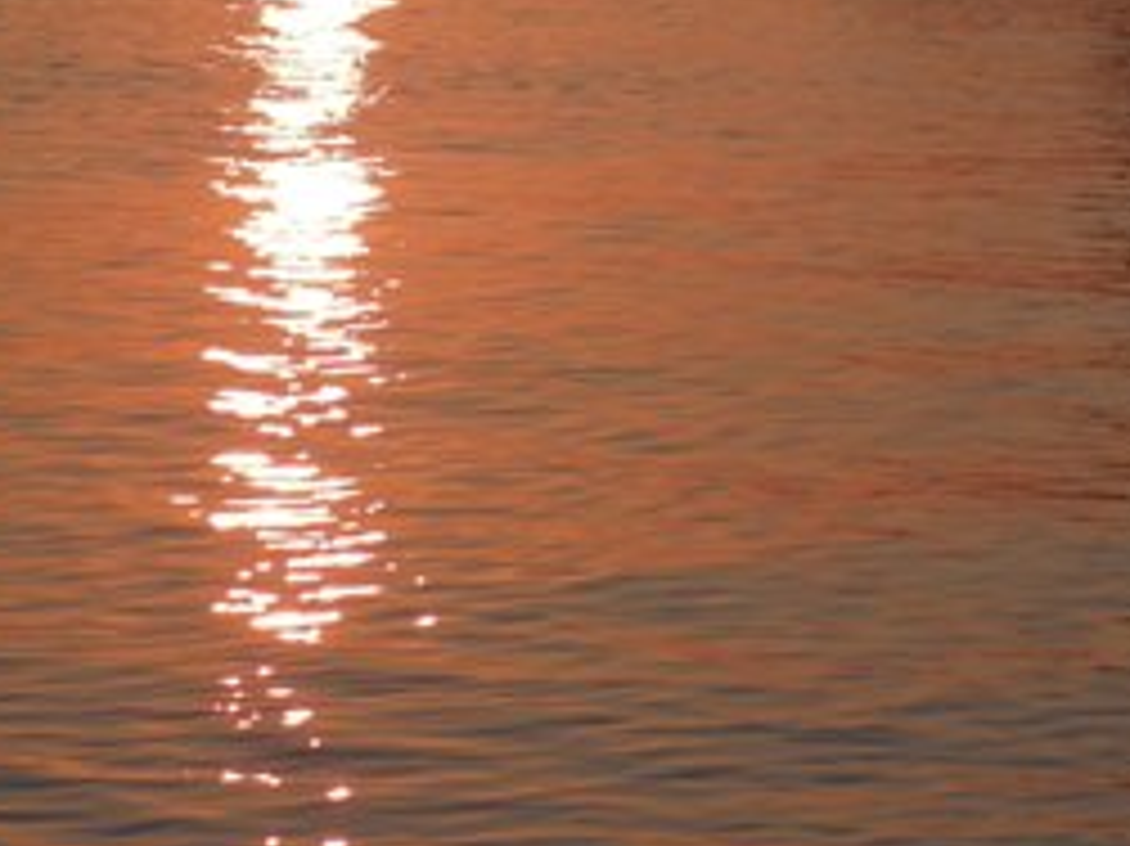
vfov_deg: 5.2
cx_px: 873
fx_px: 9234
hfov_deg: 7.0
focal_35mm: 283
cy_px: -180
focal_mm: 19.6
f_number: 4.5
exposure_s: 1/400
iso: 50
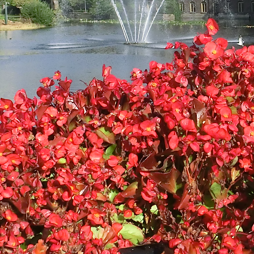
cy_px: 27
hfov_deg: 14.6
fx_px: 988
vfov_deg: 14.5
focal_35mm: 119
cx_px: 184
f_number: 10.6
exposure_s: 1/250
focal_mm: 7.87
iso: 200
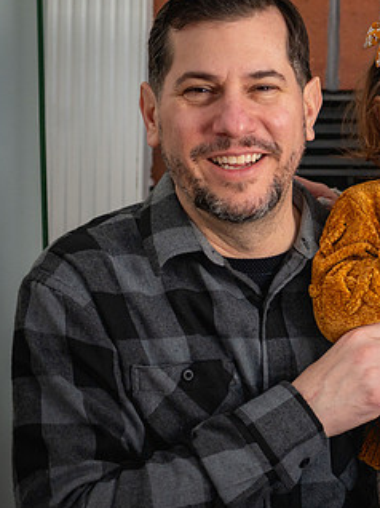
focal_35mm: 105
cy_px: 236
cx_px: 437
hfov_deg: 13.7
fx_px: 1539
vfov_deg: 18.7
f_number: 3.2
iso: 1250
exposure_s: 1/80
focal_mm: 58
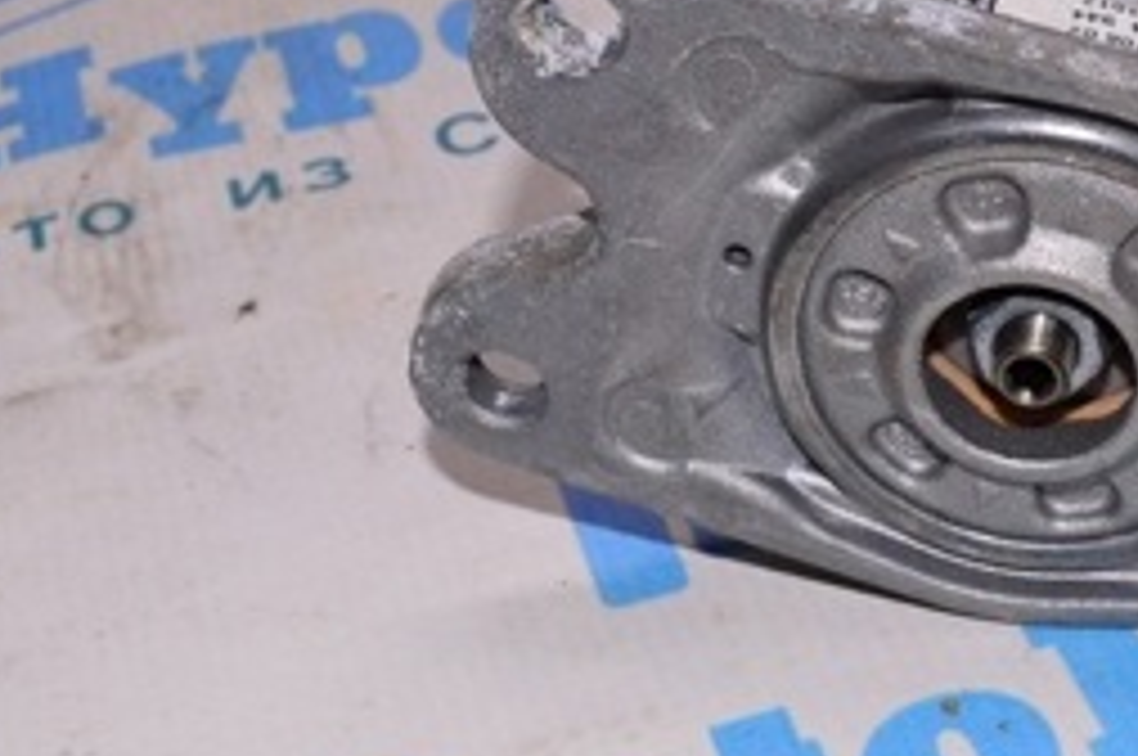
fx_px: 2873
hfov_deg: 21.8
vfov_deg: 15.0
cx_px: 1048
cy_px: 308
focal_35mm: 91
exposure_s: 1/200
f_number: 8
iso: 1600
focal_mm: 24
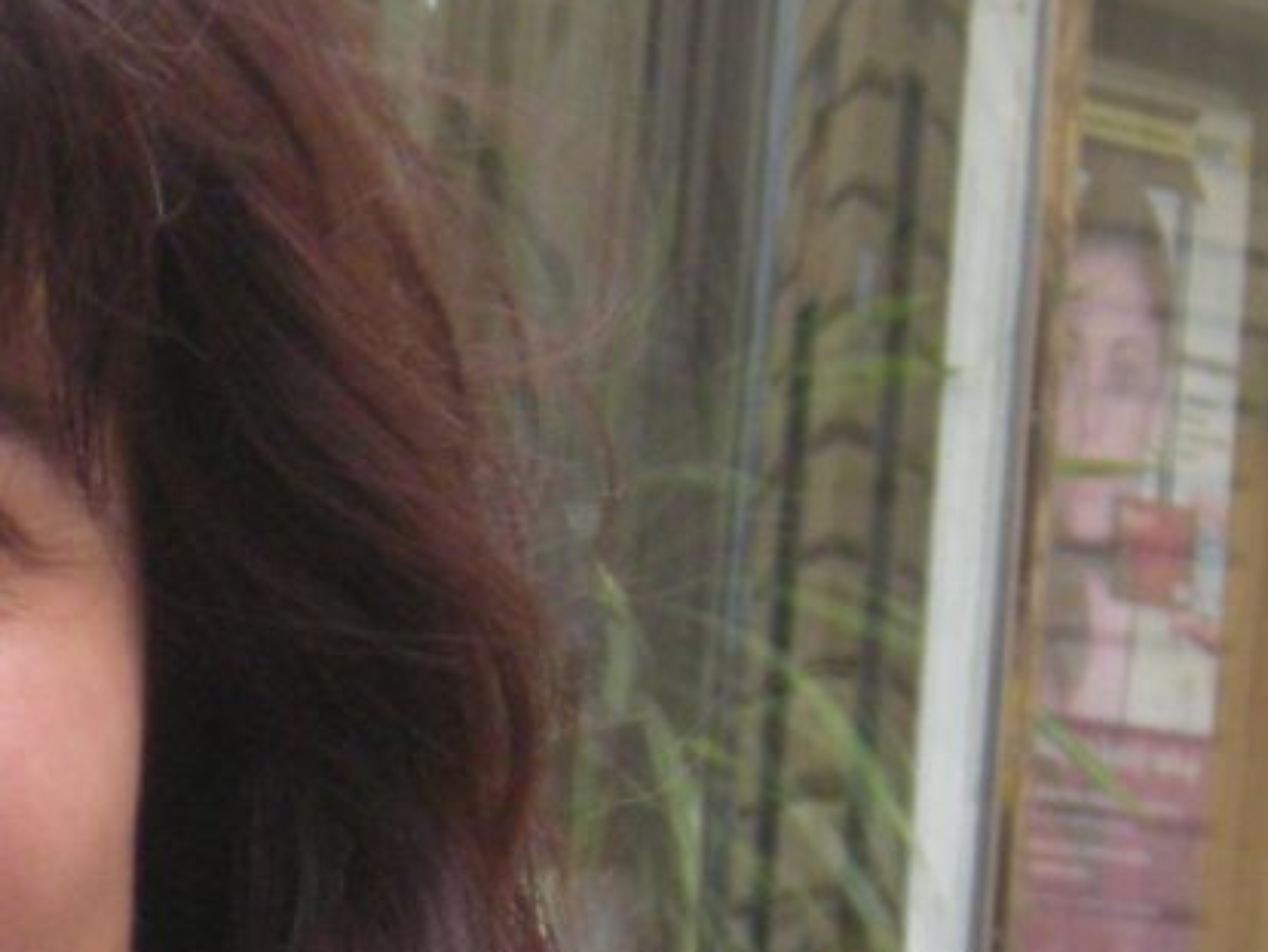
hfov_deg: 7.8
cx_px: -570
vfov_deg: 5.9
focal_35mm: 250
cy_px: 1055
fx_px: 9163
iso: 211
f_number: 4.4
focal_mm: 11.5
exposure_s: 1/124
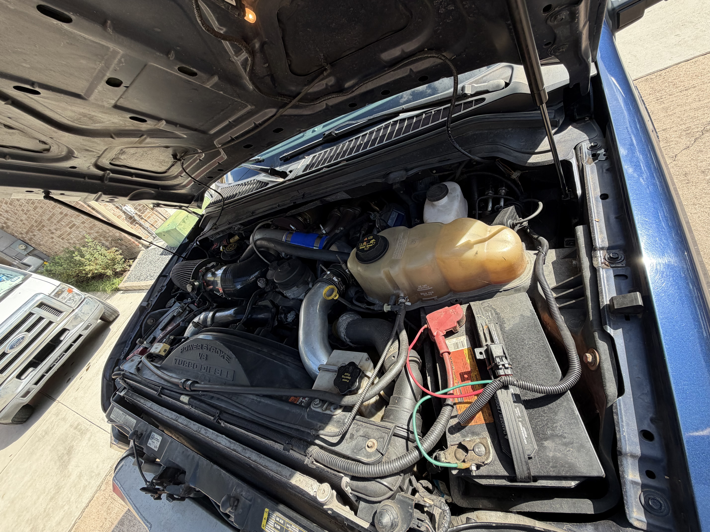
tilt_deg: -36.0
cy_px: 266
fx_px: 287
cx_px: 355
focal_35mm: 14
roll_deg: +39.3
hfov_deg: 102.1
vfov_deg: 85.7
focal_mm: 2.22
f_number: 2.2
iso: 40
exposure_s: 1/252
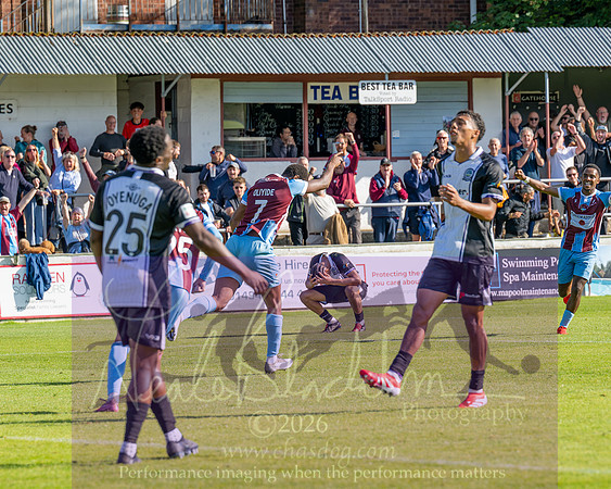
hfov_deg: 7.9
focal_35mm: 246
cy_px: 204
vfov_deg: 6.3
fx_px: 4441
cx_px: 183
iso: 400
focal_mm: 125
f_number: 4
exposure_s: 1/2500
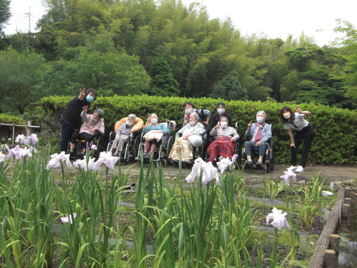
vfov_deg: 36.8
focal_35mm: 39
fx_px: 402
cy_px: 134
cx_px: 178
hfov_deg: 47.9
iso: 50
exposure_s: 1/320
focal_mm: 6.9
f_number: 3
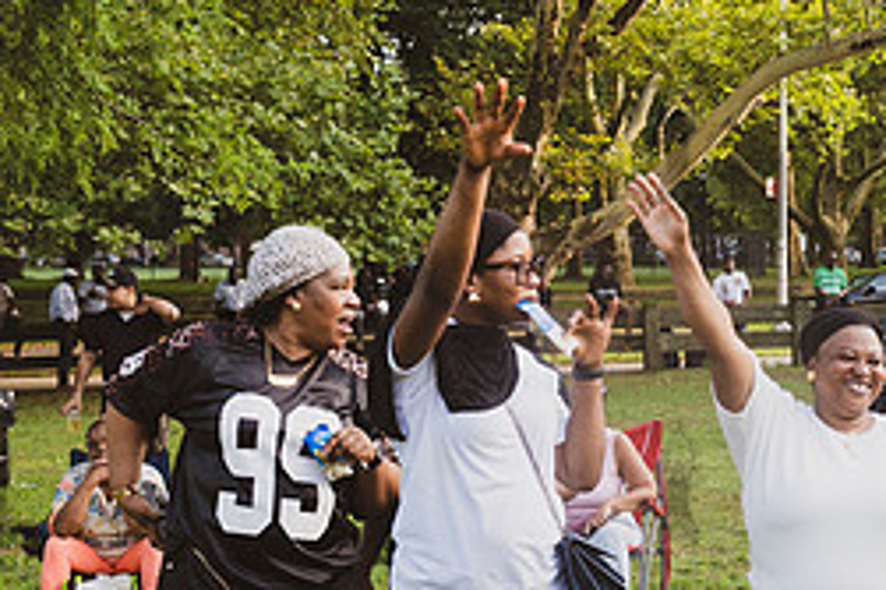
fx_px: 1992
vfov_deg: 16.7
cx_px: 674
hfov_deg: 24.8
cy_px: 480
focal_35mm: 81
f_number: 3.5
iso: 500
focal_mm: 35
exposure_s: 1/640
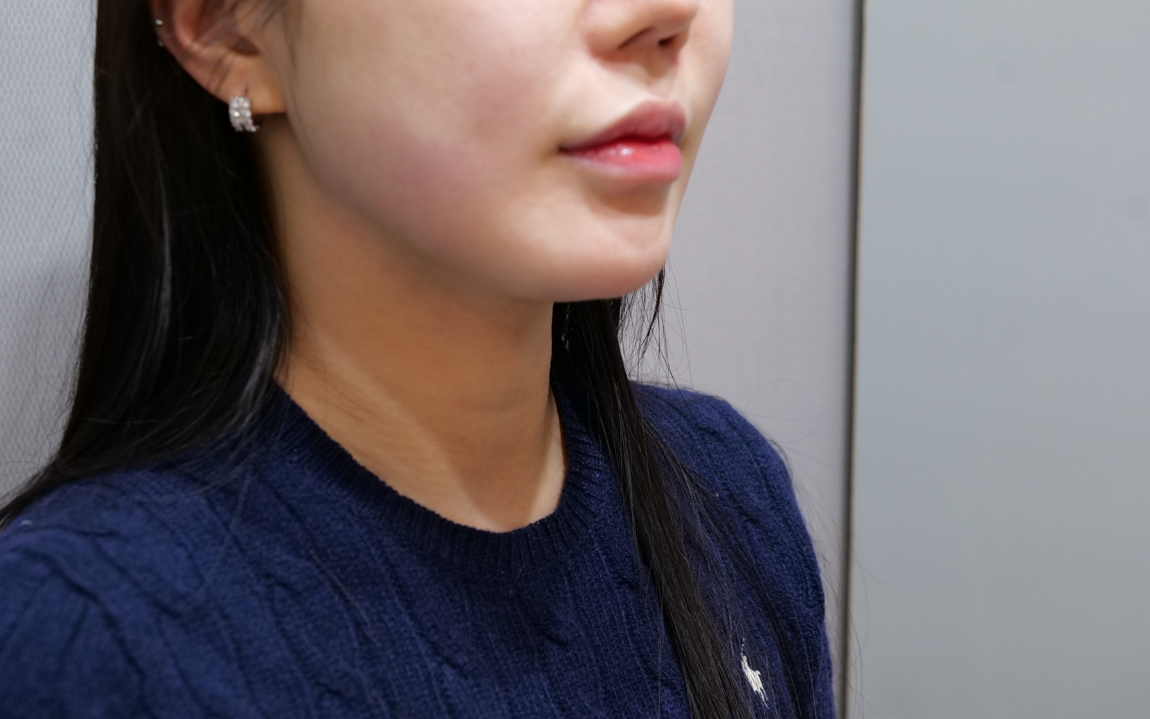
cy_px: 329
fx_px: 1724
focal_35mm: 55
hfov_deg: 36.9
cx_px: 573
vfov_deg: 23.5
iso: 3200
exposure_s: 1/40
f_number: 7.1
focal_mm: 53
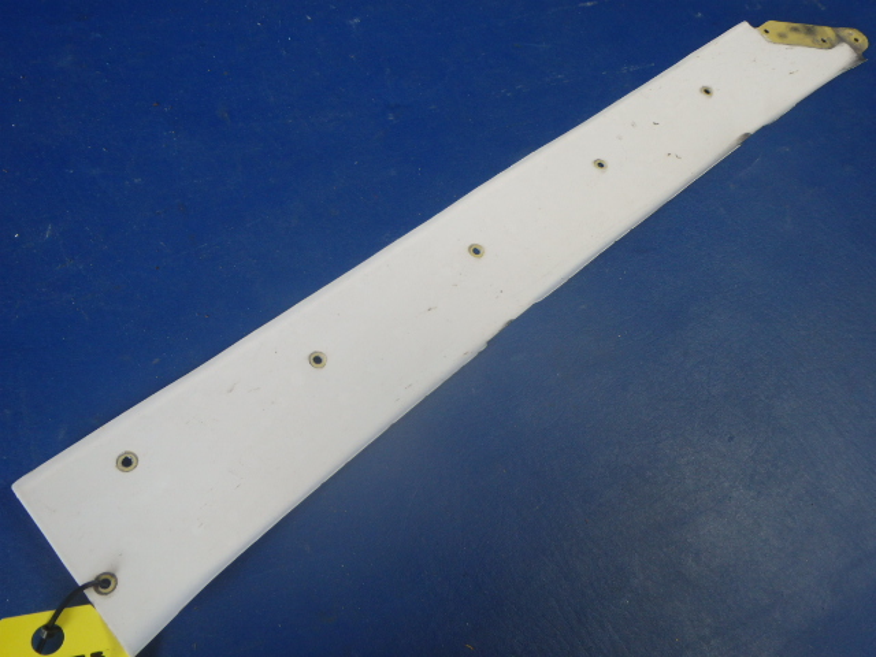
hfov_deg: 60.0
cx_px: 438
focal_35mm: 30
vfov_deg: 46.8
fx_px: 759
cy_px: 328
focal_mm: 5.4
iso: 200
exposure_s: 1/40
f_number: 4.1
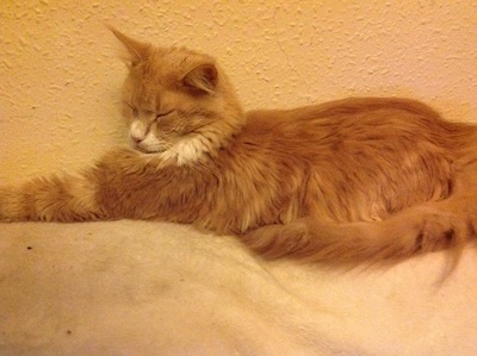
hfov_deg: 52.7
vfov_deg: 40.6
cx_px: 238
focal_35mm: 35
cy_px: 178
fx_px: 482
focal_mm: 4.28
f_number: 2.4
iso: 800
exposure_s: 1/15
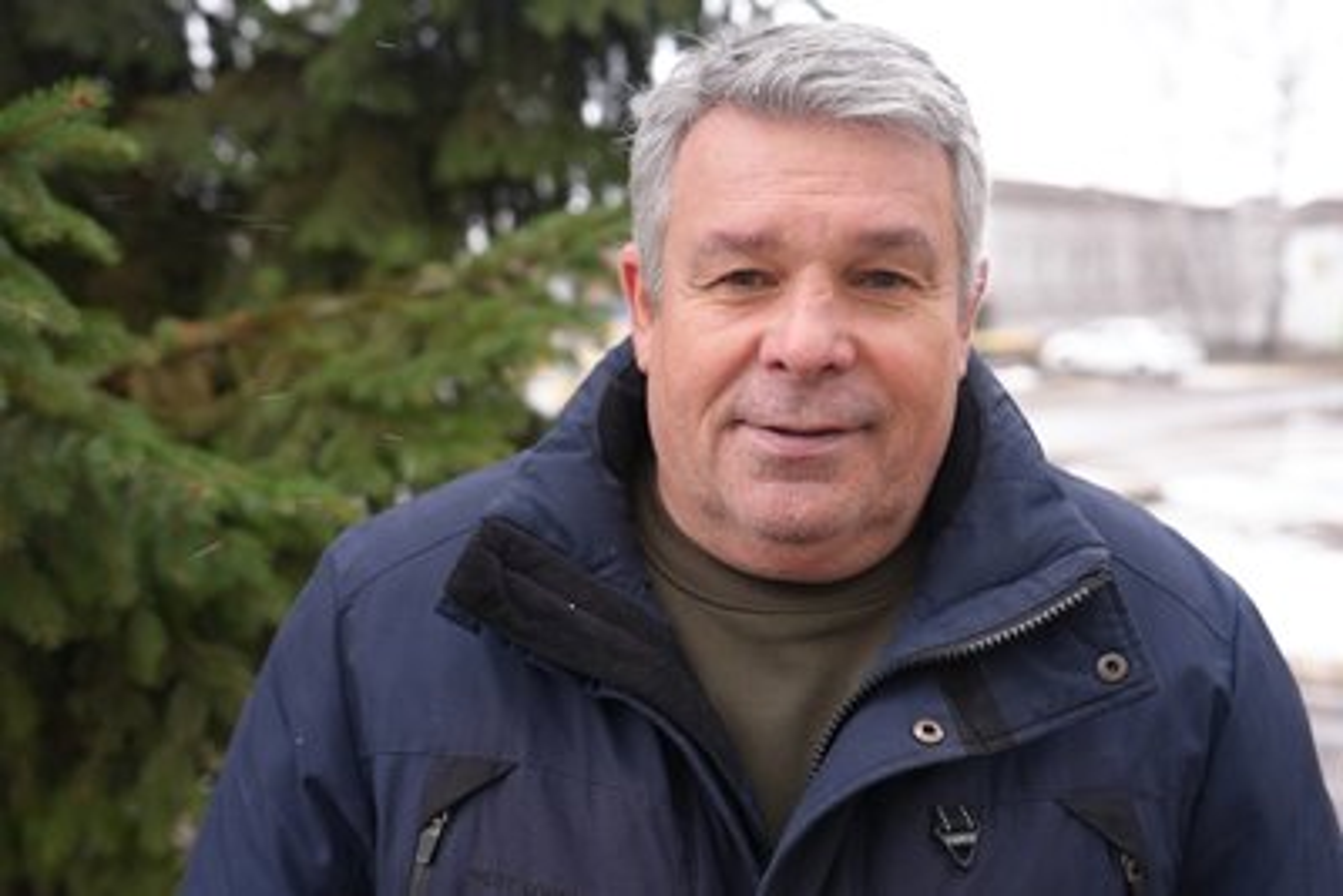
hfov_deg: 44.5
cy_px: 448
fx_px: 1642
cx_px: 672
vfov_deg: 30.5
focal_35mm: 44
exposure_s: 1/160
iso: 500
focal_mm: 44
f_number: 4
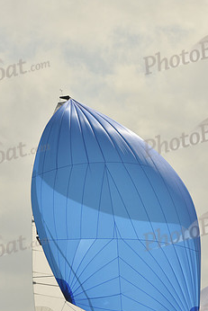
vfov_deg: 6.1
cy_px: 194
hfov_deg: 4.1
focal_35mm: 335
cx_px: 97
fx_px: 2900
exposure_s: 1/1600
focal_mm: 200
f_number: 10
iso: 320
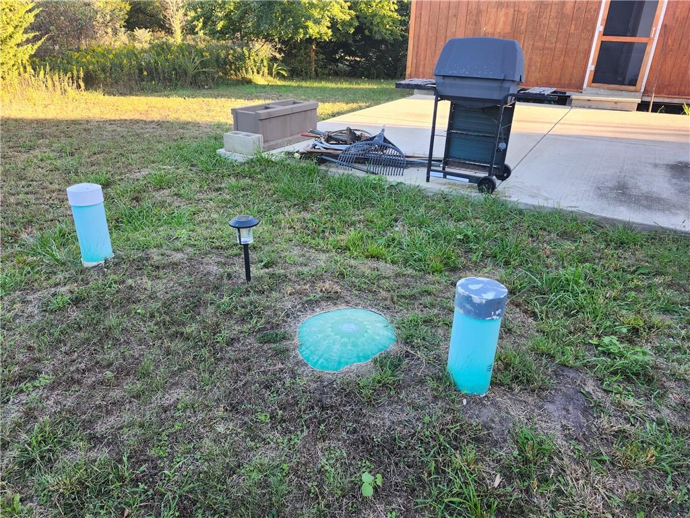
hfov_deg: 73.9
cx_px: 345
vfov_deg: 58.9
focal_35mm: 23
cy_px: 259
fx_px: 458
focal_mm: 5.54
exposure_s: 1/180
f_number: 1.8
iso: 64
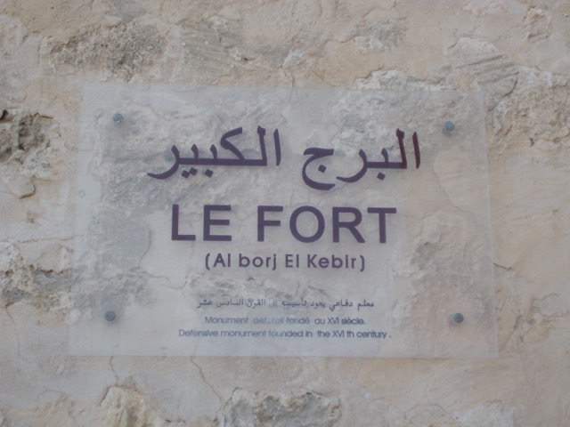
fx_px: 1087
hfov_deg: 29.4
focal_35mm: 66
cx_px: 285
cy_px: 214
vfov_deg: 22.3
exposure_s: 1/125
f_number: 5.3
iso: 100
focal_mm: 11.8
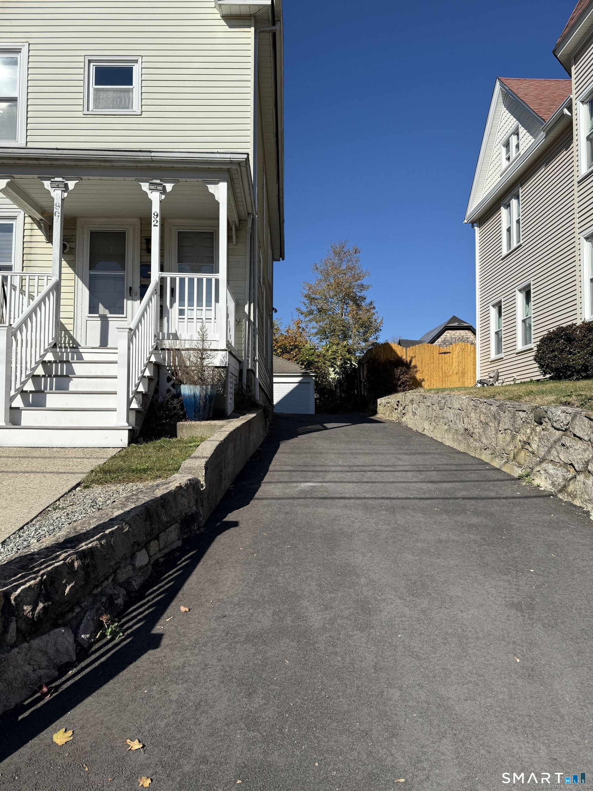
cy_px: 396
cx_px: 296
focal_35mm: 24
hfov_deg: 56.8
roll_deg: -1.0
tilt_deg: +2.8
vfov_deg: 71.6
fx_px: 548
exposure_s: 1/6173
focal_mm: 6.76
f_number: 1.78
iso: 80
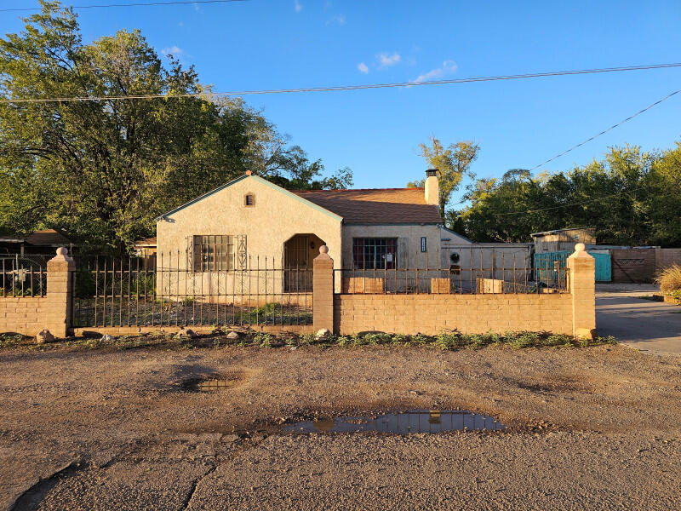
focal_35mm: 23
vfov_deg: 58.9
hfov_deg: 73.9
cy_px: 256
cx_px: 340
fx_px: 452
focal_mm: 6.3
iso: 10
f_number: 1.7
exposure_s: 1/216
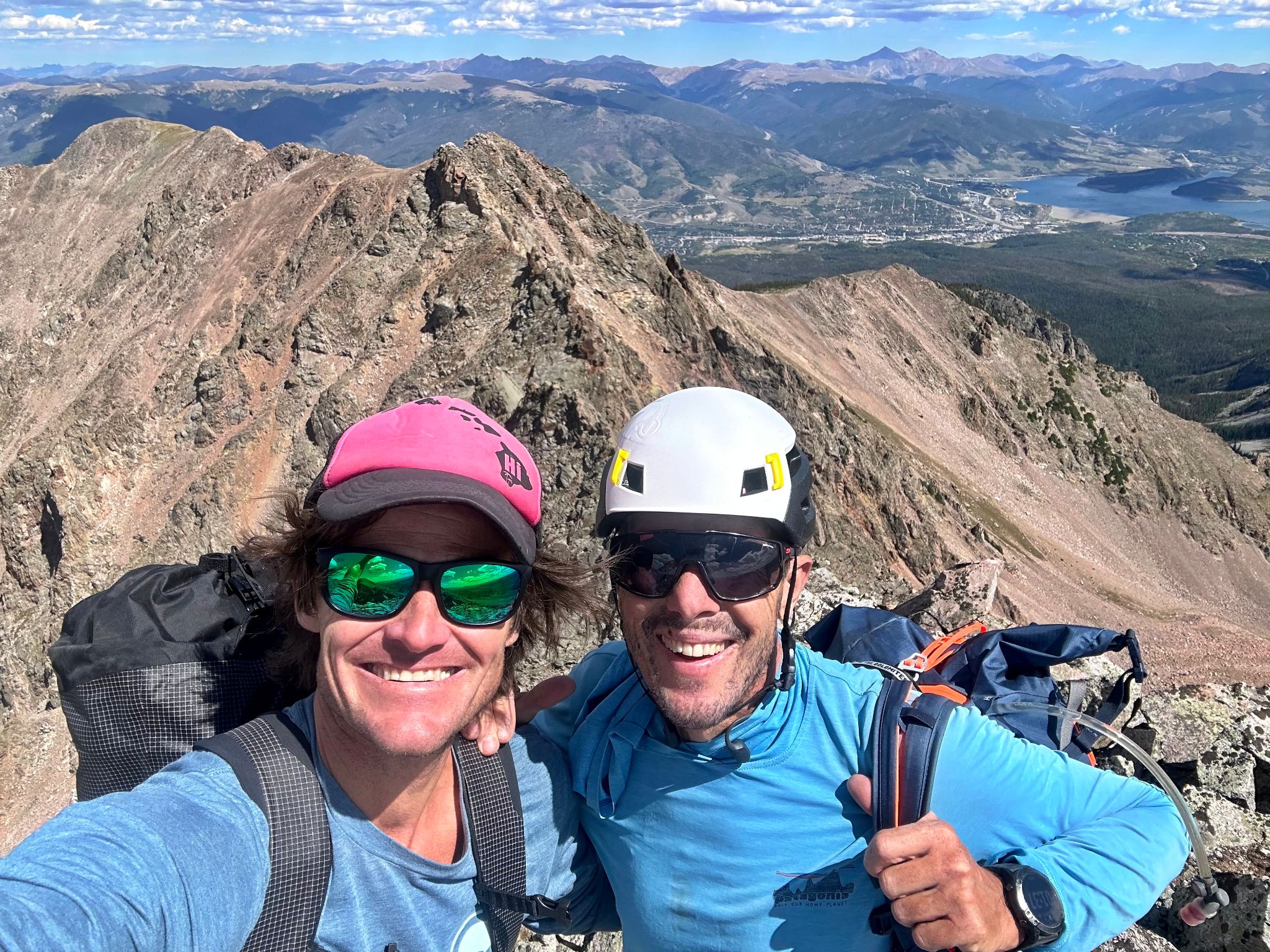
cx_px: 635
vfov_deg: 58.9
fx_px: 844
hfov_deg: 73.9
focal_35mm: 23
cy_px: 476
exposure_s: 1/1284
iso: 25
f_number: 1.9
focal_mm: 2.69
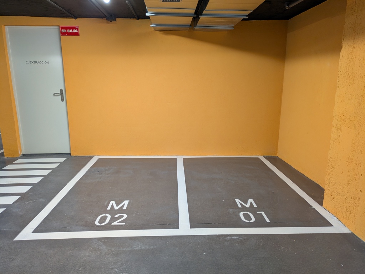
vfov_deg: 54.9
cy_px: 137
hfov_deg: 69.4
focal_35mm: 25
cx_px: 182
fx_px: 264
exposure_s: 1/25
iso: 101
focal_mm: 5.43
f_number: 1.89
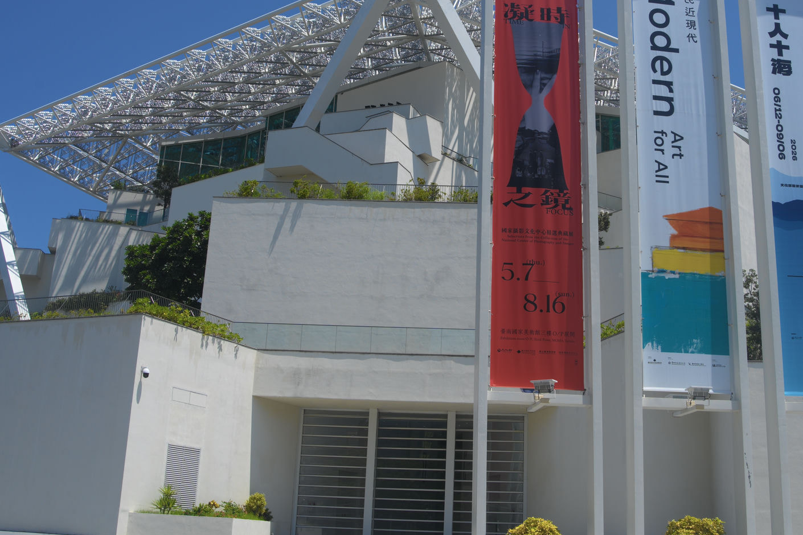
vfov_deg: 29.6
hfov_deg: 43.4
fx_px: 1004
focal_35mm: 45
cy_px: 160
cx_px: 483
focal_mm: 31
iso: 100
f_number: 11
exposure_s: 1/250
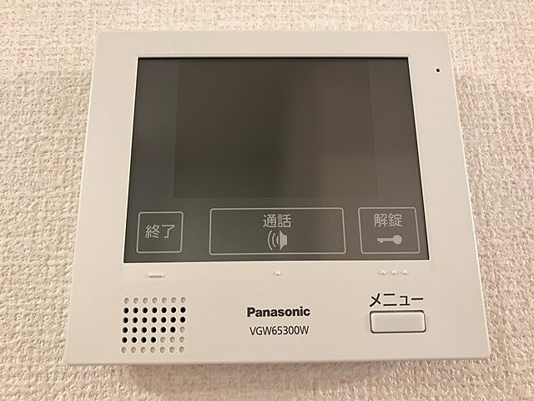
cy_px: 200
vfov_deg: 49.7
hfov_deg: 63.4
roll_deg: +0.4
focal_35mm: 28
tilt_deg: +14.7
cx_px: 267
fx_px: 432
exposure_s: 1/17
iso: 50
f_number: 1.8
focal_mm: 3.99
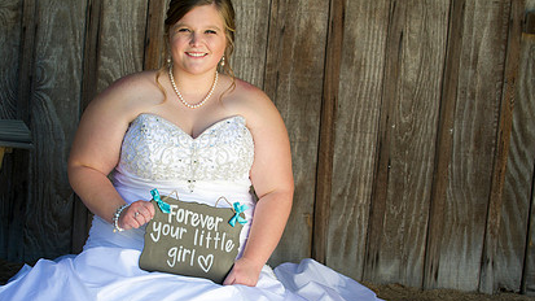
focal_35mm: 103
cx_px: 228
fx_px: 1461
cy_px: 226
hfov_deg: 20.7
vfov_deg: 11.7
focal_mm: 70
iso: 200
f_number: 4.5
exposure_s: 1/160
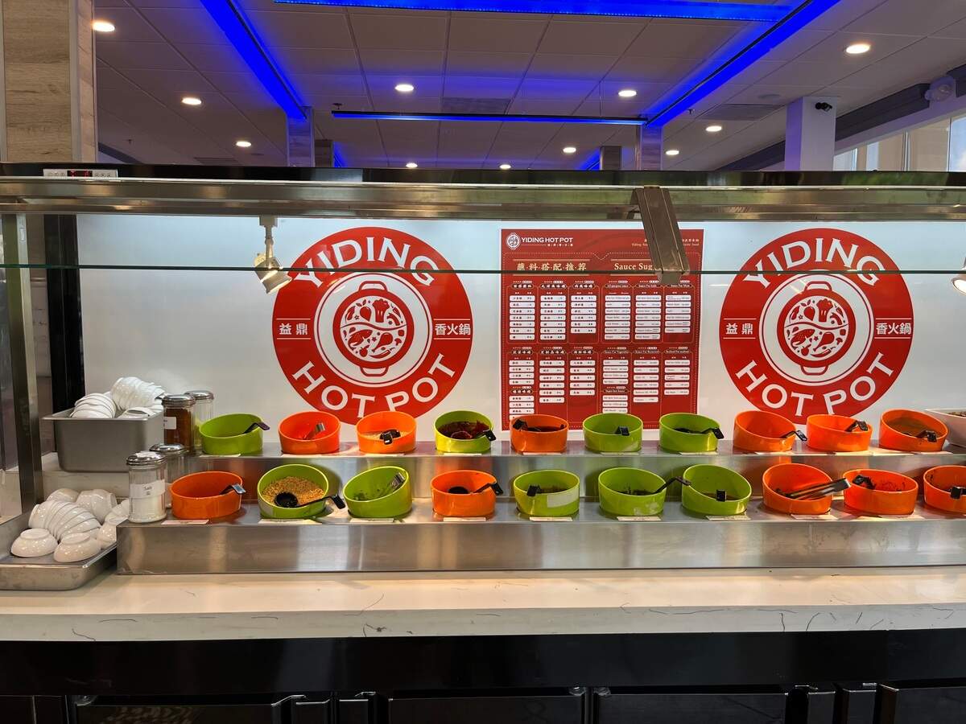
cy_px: 362
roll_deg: +0.2
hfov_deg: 67.3
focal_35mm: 26
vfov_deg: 53.1
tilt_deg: -5.9
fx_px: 726
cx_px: 483
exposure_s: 1/120
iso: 80
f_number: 1.6
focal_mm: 5.1
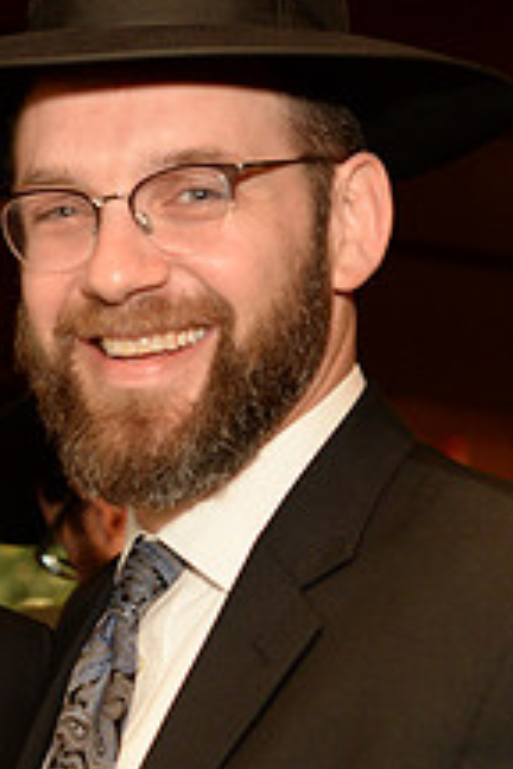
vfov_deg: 15.3
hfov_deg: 9.8
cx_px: -338
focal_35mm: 134
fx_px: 2864
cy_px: 463
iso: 2000
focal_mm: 50
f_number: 5
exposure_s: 1/100
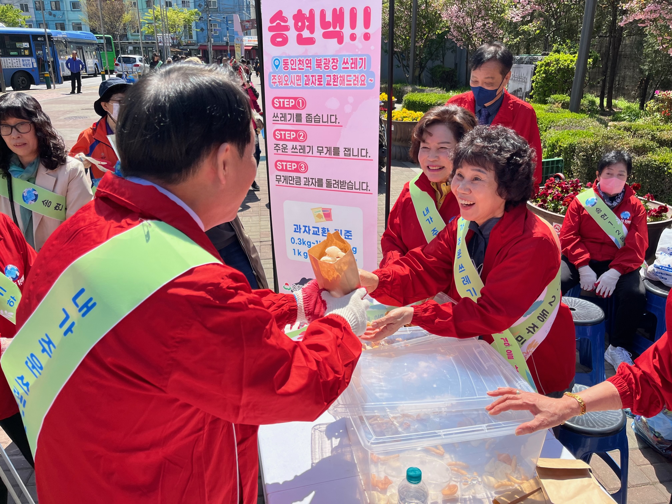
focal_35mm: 26
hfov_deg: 67.3
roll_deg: +1.0
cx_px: 336
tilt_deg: -22.1
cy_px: 252
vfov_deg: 53.1
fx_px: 505
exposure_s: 1/2222
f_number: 1.6
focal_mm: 5.1
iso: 50
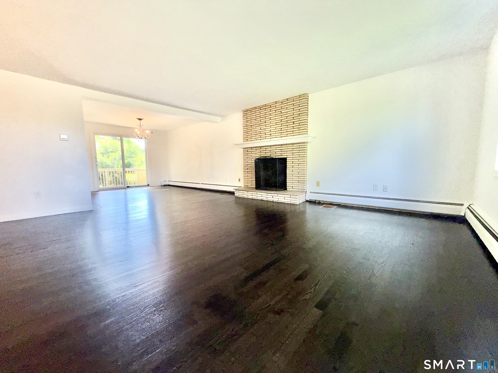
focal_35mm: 14
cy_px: 186
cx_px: 249
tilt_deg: -5.8
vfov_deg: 85.7
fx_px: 201
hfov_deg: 102.1
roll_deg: +0.5
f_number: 2.2
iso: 40
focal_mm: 2.22
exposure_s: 1/120
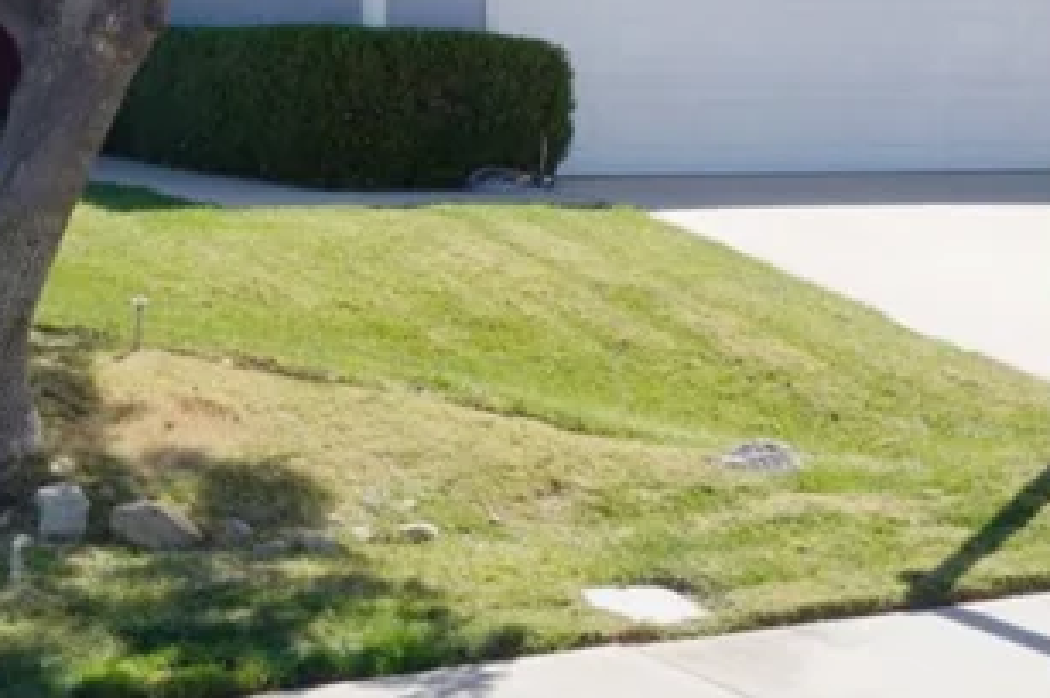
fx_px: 3117
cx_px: 215
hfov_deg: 18.9
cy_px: 137
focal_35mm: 107
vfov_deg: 12.7
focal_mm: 26
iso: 100
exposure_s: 1/80
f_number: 14
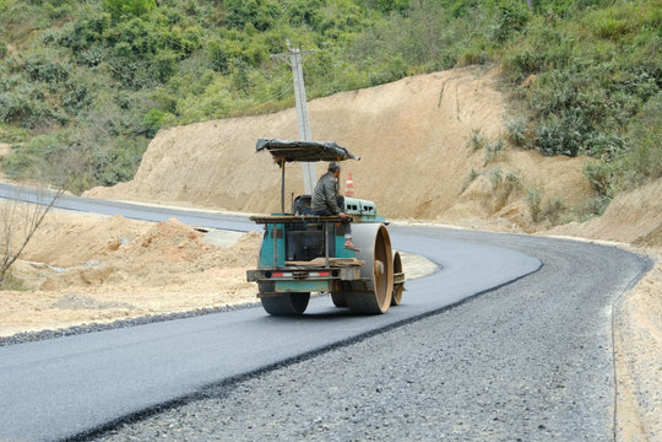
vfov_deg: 21.2
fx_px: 1177
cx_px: 331
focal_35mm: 64
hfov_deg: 31.4
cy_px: 221
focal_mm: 42.9
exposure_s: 1/640
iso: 320
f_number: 4
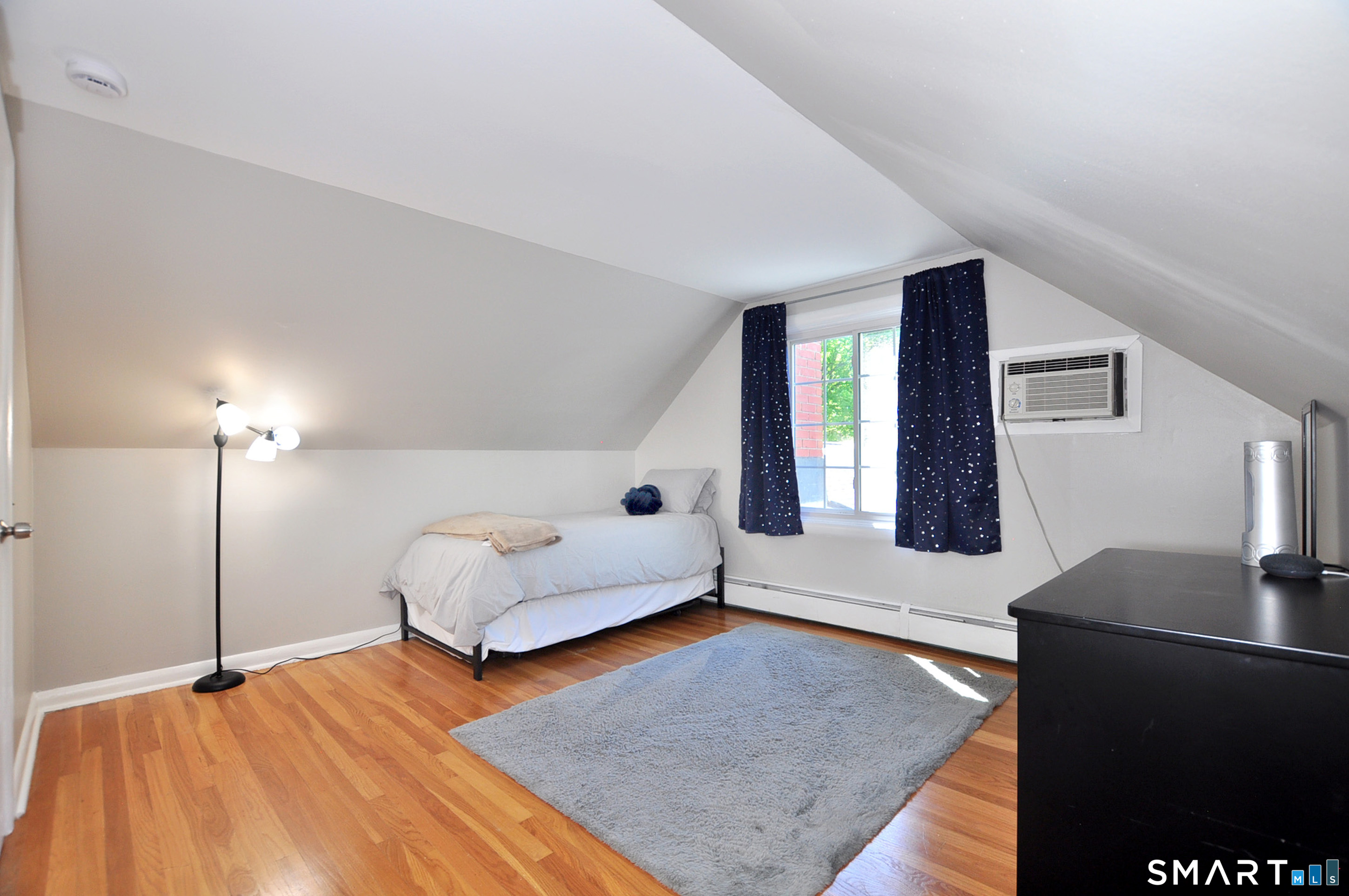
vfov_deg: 77.2
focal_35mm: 15
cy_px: 448
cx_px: 674
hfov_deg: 100.5
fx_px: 561
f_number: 5
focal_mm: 10
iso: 250
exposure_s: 1/50
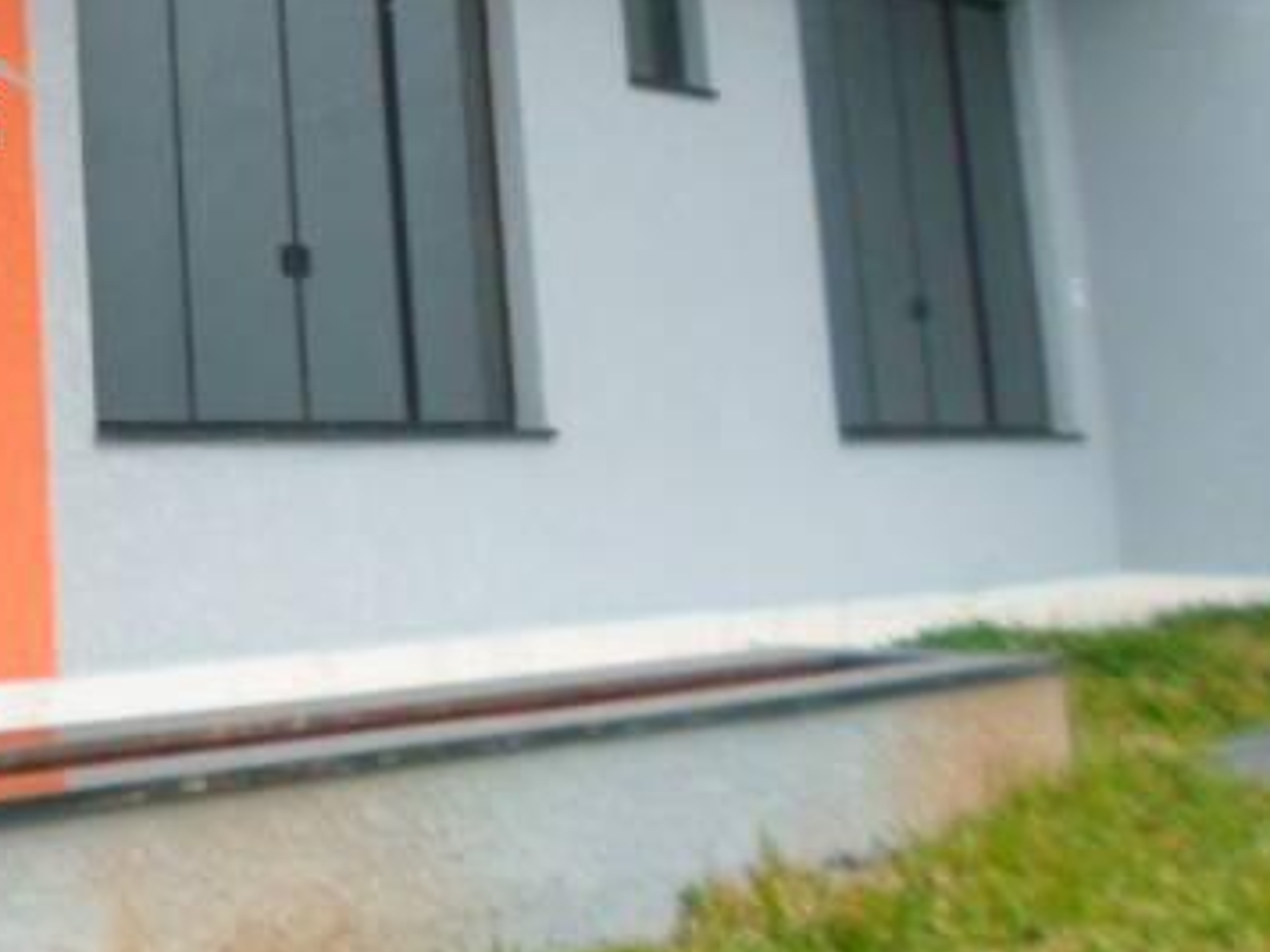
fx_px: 2642
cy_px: -121
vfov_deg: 19.5
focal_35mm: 72
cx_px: -392
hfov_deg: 23.7
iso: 80
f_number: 2.5
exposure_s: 1/500
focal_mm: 4.5
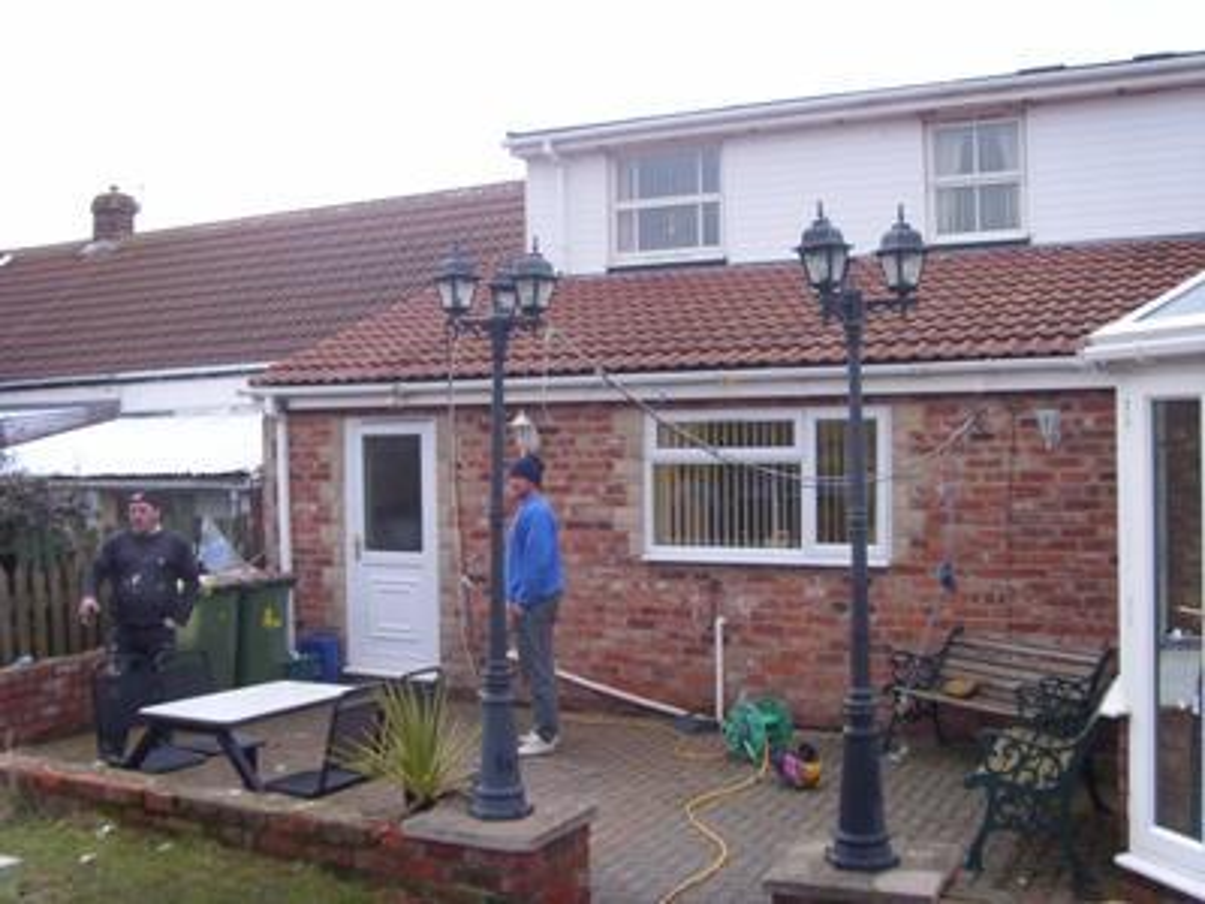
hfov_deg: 58.4
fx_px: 1079
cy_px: 452
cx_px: 602
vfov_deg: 45.4
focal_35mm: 31
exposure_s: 1/30
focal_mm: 6.3
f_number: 3.5
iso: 100
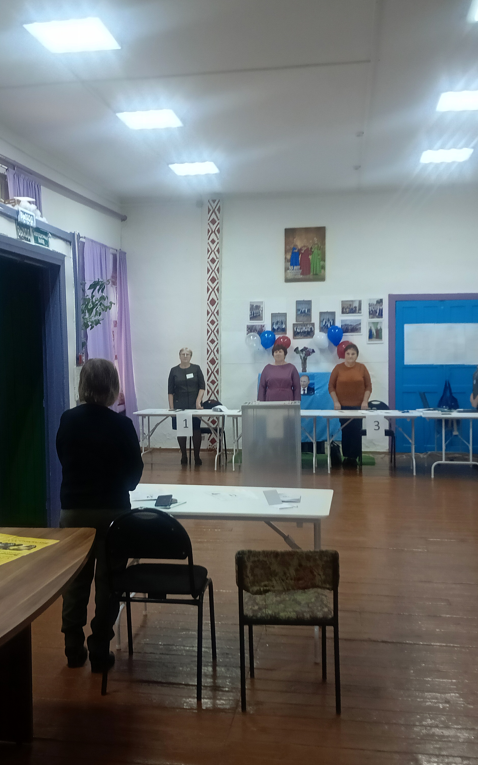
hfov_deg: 32.6
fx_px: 813
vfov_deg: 50.4
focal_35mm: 39
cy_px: 382
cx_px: 176
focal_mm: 4.05
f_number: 1.8
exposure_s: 1/100
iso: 1250
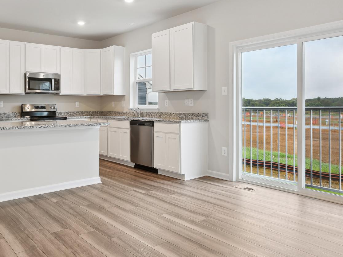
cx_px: 123
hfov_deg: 59.0
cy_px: 105
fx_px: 297
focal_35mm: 30
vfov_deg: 46.6
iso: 200
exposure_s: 1/20
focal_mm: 17
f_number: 8
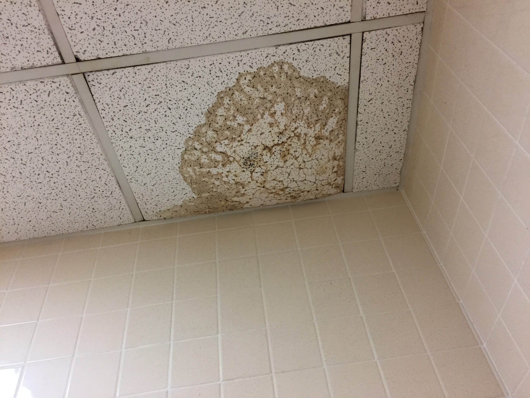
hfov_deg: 61.7
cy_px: 199
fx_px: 444
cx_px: 265
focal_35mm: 29
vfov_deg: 48.2
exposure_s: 1/30
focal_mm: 4.15
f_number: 2.2
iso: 125
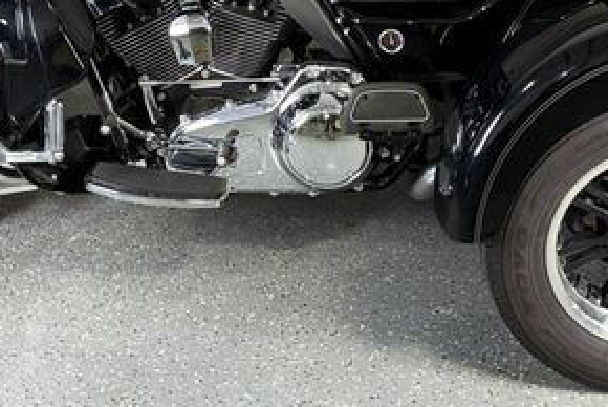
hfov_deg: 36.1
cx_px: 371
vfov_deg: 23.0
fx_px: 930
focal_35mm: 55
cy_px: -55
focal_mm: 6.76
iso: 64
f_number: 1.78
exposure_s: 1/16
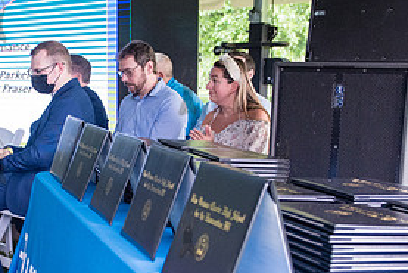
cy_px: 183
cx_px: 56
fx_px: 748
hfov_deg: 29.5
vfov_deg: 20.6
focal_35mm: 66
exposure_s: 1/800
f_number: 4
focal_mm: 27
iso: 2500
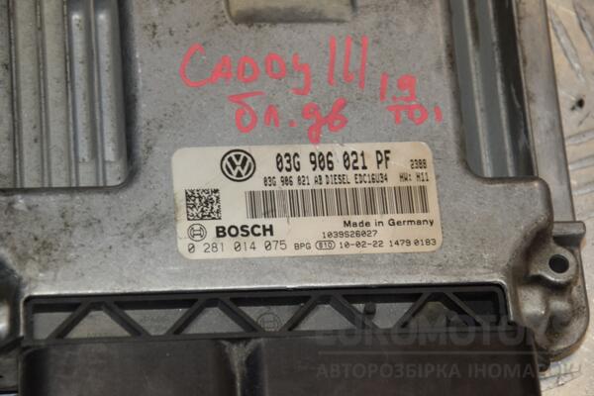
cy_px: 198
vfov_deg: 8.7
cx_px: 297
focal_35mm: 158
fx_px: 2599
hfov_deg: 13.0
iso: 800
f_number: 8
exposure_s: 1/200
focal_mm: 105
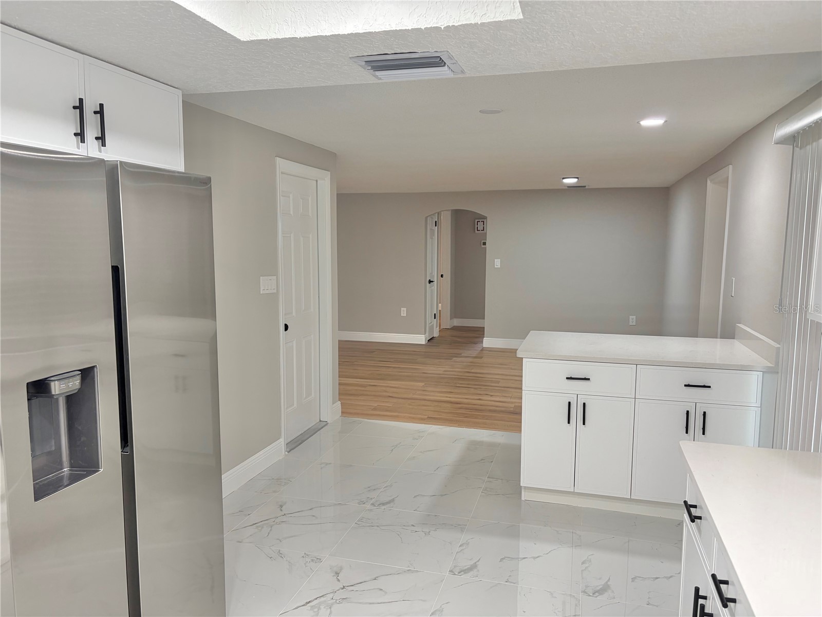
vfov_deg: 53.1
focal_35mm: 26
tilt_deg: -6.1
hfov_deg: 67.3
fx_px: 617
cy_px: 308
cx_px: 411
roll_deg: +0.4
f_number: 1.6
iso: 80
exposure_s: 1/60
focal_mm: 5.96
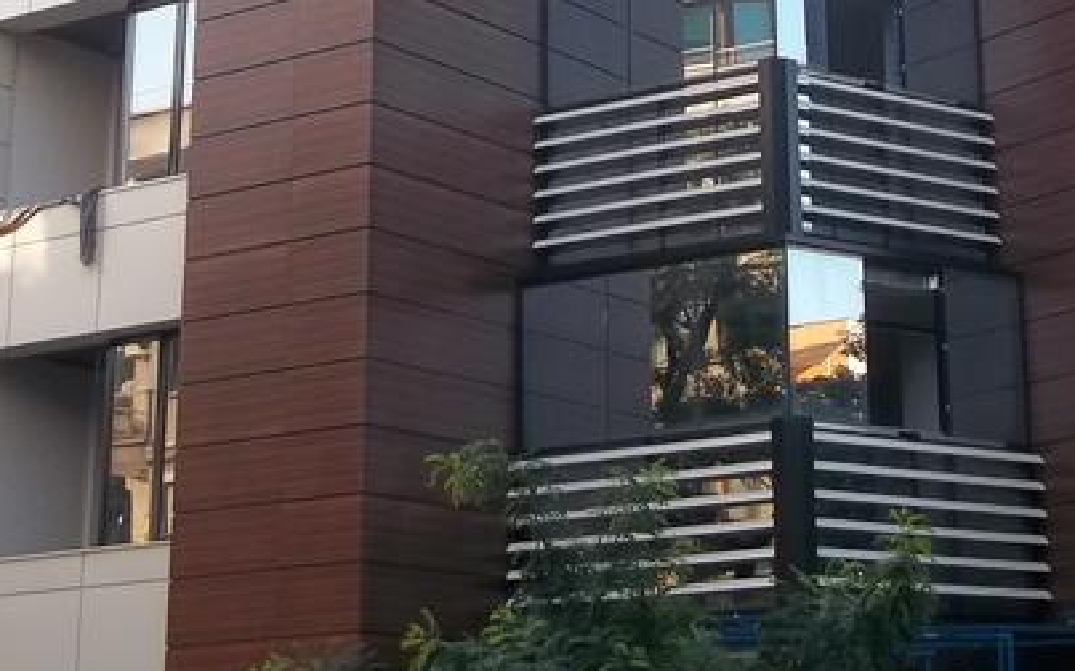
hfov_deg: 24.0
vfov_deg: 14.9
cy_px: -21
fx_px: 2518
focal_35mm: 86
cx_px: 676
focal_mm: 5.7
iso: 80
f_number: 2.9
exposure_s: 1/160
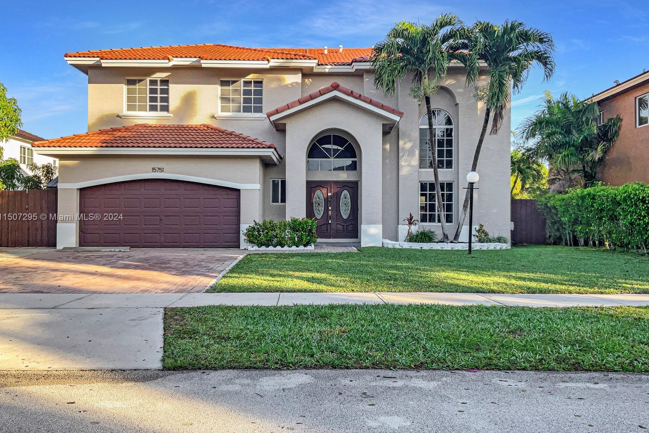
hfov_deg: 60.3
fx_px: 559
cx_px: 323
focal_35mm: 31
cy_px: 218
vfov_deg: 42.3
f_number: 1.8
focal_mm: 3
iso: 16
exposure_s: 1/372
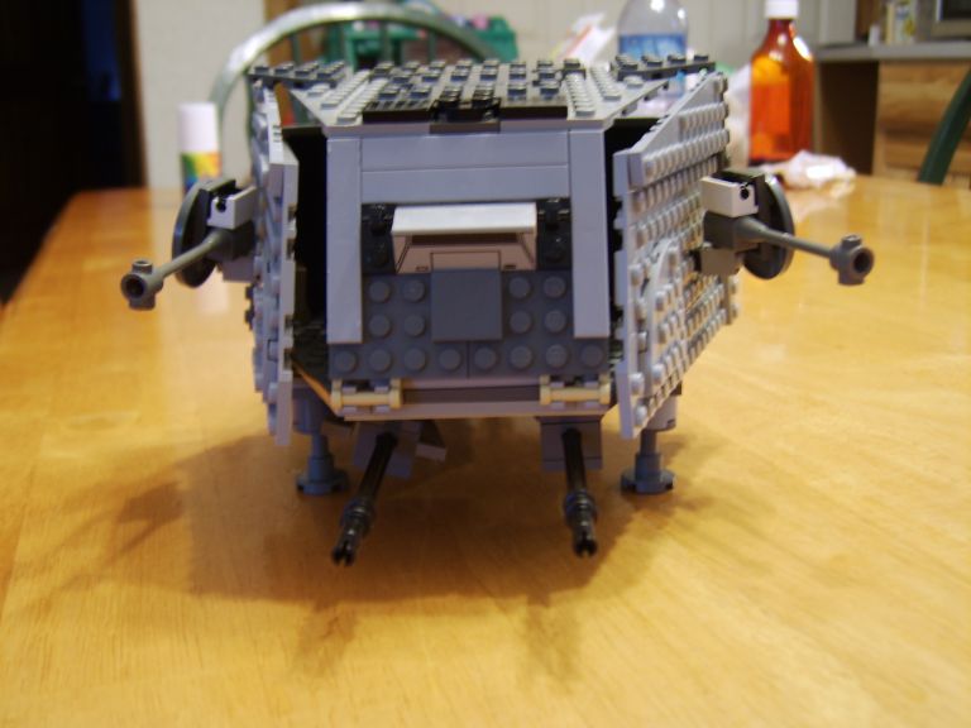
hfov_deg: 58.4
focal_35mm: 31
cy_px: 364
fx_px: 870
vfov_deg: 45.4
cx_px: 486
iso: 71
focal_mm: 8.13
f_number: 2.7
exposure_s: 1/3
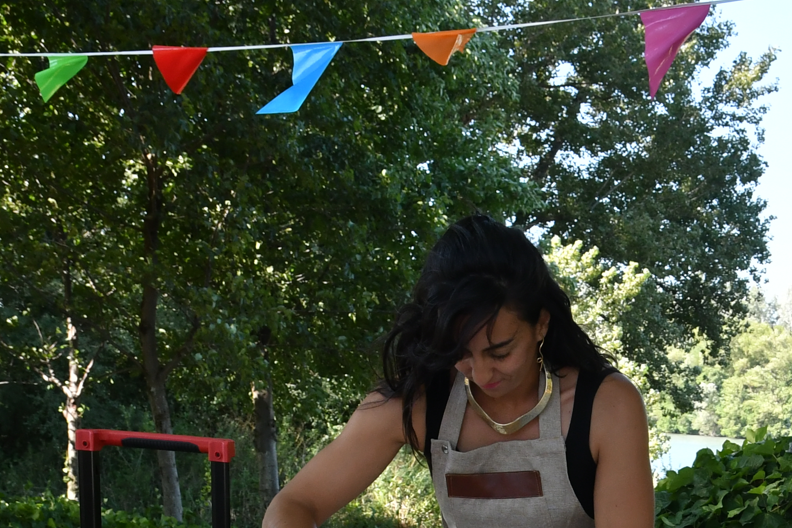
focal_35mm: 83
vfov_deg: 15.6
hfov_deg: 23.2
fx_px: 1826
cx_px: 839
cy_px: 710
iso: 400
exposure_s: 1/400
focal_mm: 20
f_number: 5.6
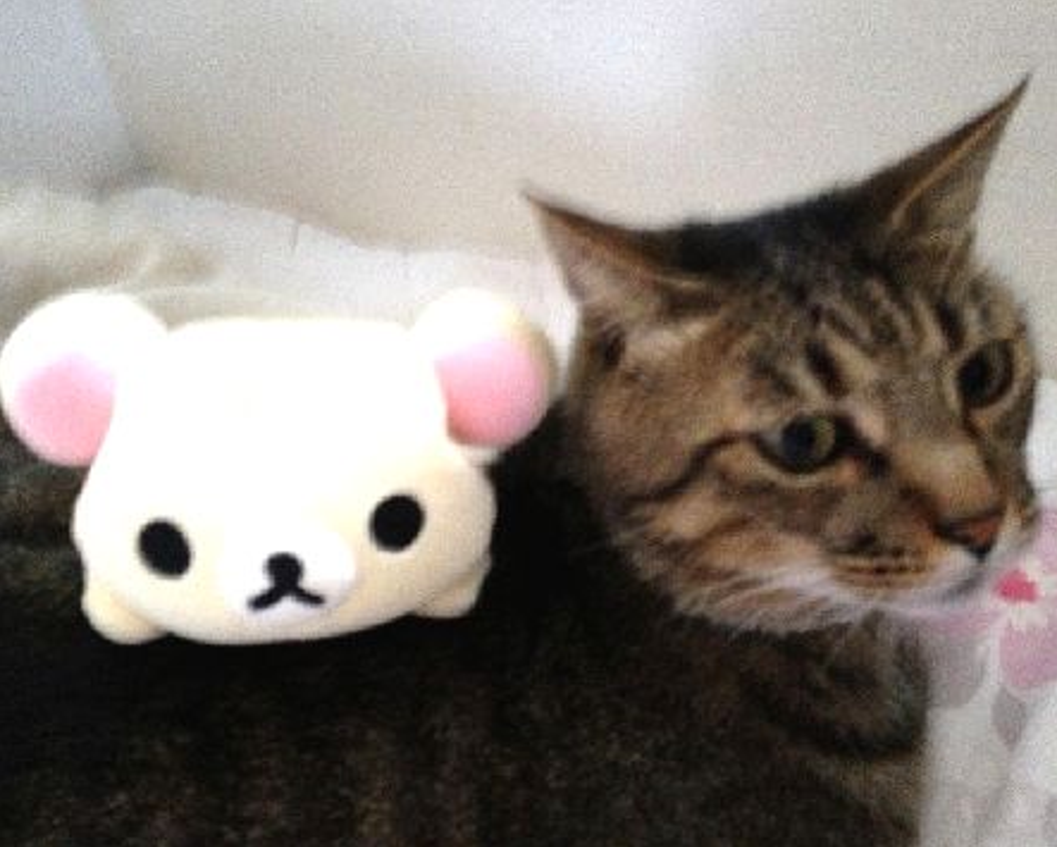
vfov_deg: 40.2
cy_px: 427
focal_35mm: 37
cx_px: 530
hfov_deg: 49.1
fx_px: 1158
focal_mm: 4.28
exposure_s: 1/17
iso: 400
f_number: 2.4
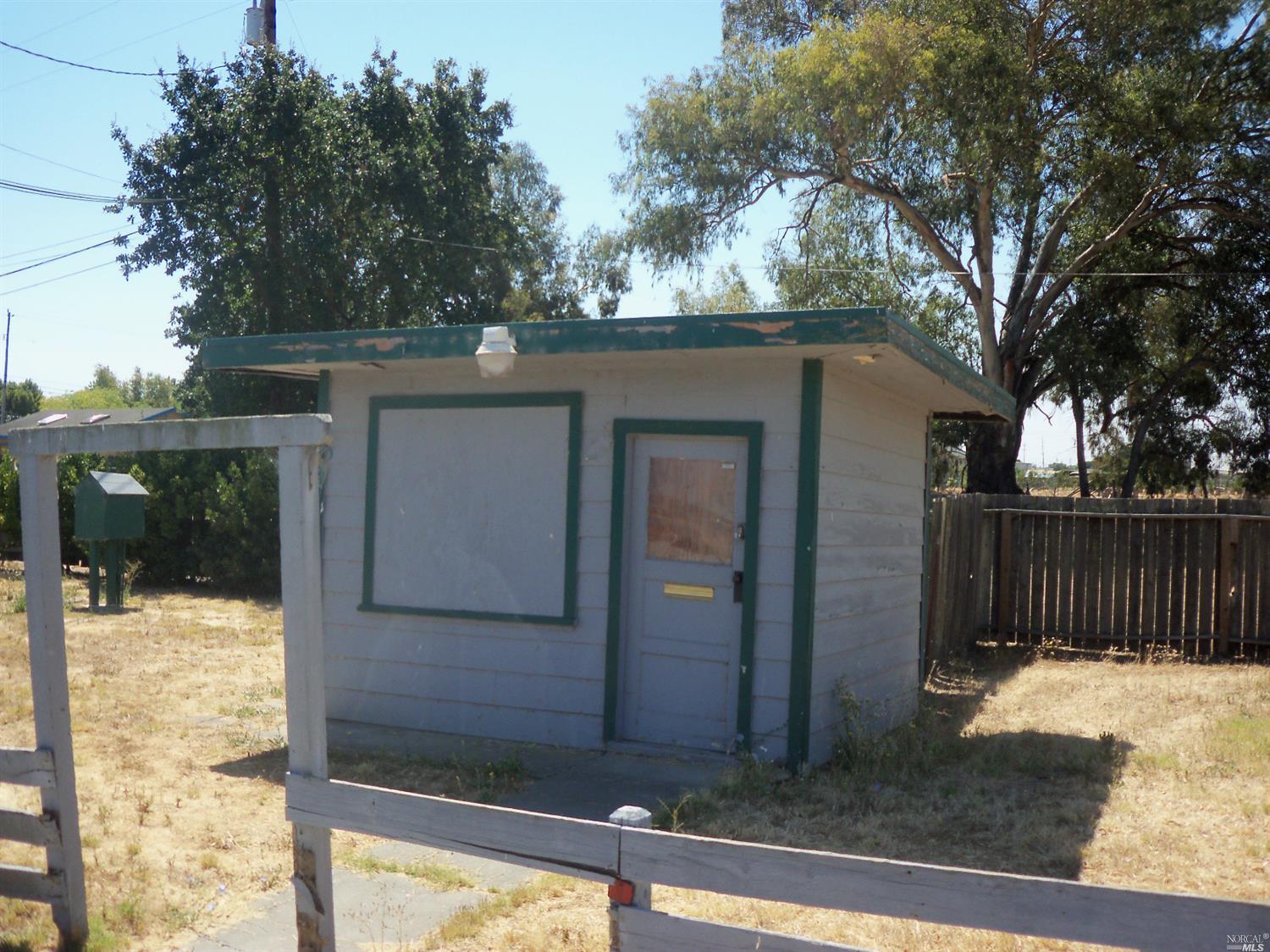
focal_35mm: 34
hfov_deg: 54.0
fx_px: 1247
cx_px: 635
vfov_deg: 41.8
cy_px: 476
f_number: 2.9
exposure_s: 1/640
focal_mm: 5.7
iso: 80
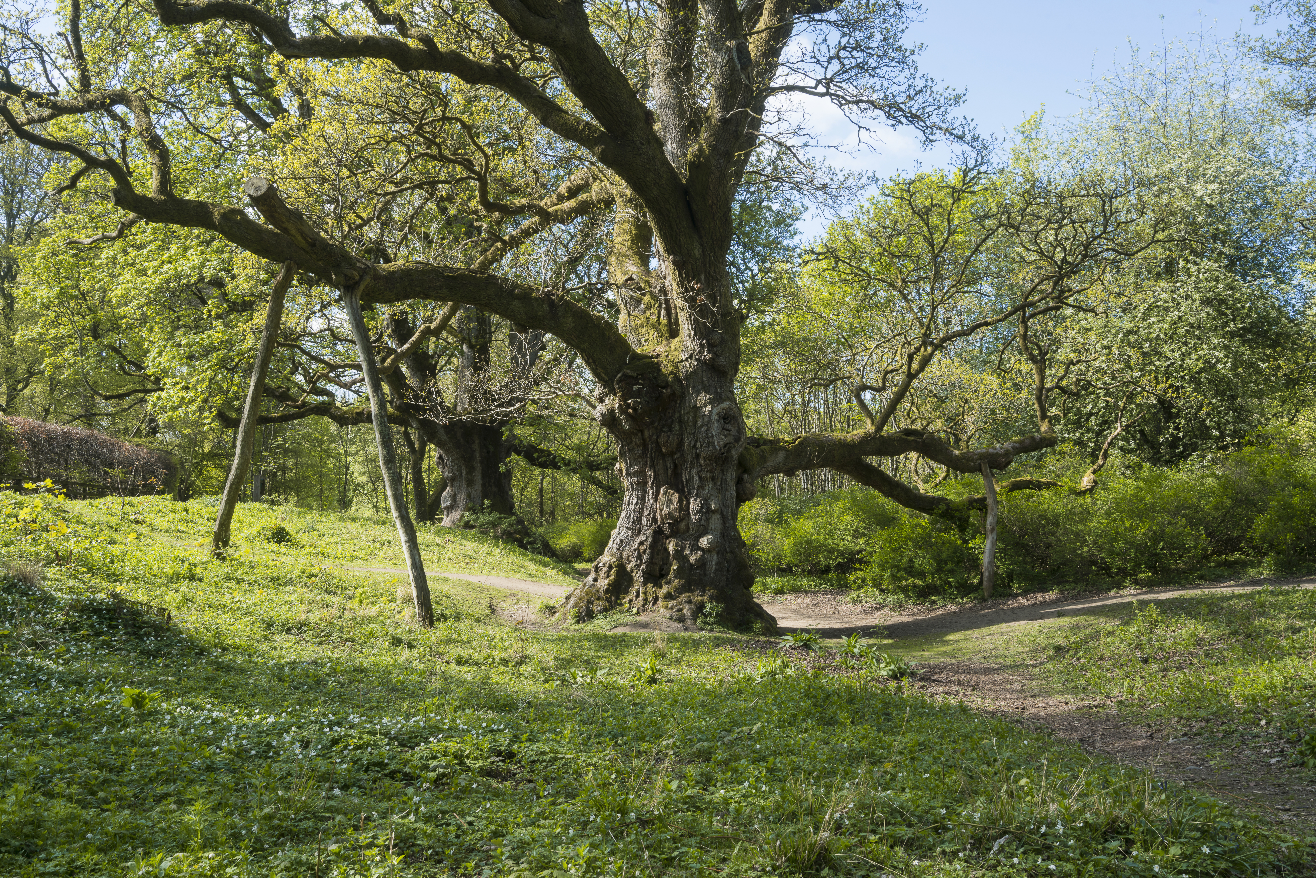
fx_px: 1206
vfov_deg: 40.0
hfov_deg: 57.2
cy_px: 439
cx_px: 658
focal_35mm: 33
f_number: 18
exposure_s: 1/13
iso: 100
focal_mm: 33
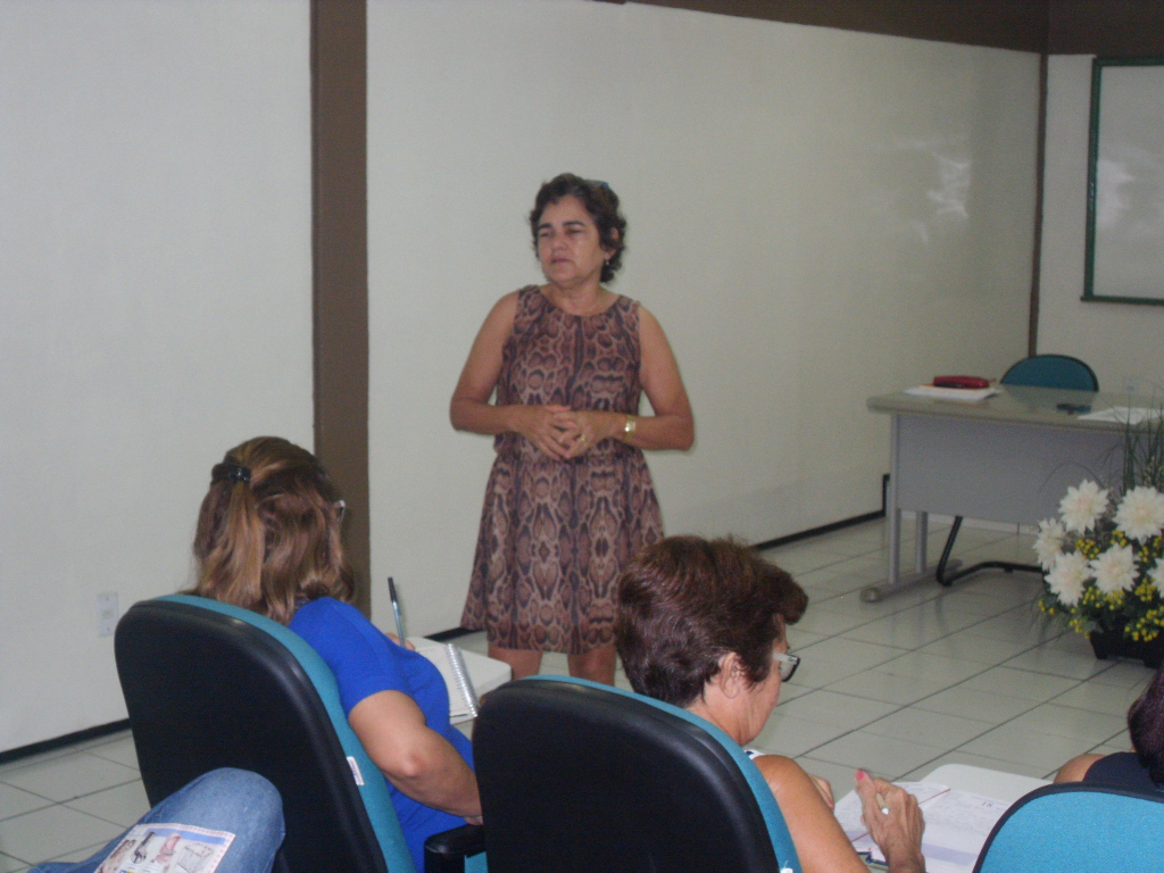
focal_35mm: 59
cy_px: 436
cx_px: 582
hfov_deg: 32.7
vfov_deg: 24.8
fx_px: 1984
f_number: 3.7
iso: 400
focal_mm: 10.1
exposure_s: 1/60
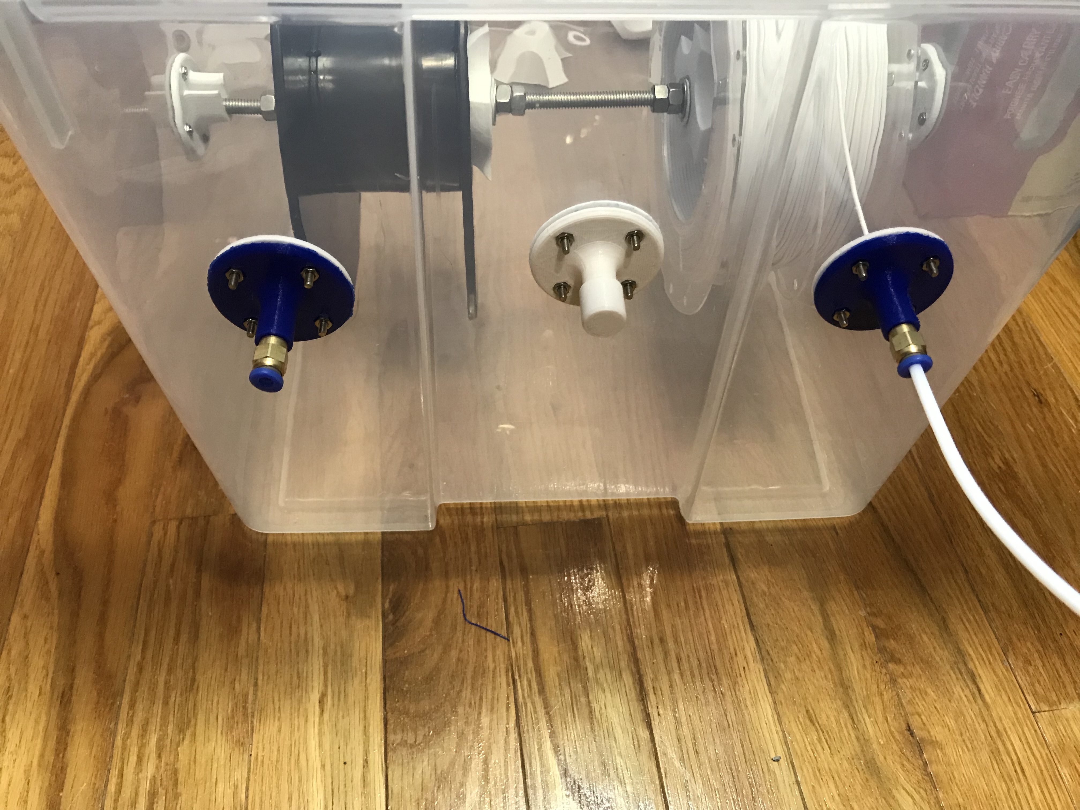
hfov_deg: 63.4
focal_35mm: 28
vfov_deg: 49.7
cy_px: 405
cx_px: 540
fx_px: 874
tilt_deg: -50.6
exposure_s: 1/15
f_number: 1.8
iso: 64
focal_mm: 3.99
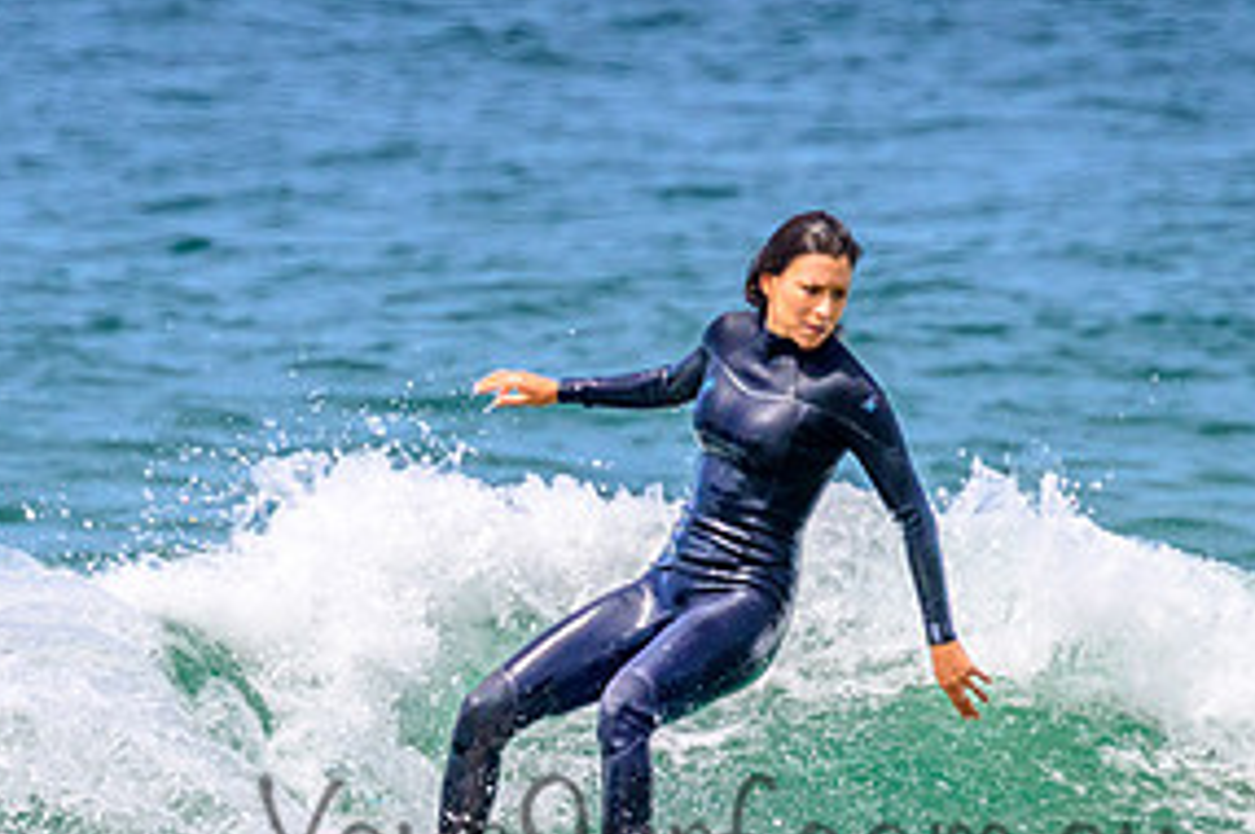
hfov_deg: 1.1
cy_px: 676
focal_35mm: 1874
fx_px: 65254
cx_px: 630
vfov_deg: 0.7
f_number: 11
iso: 1400
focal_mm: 800
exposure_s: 1/2000
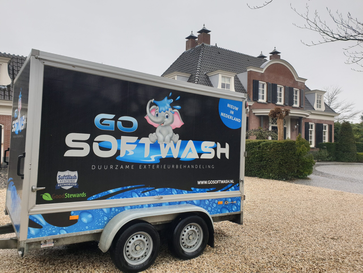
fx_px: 273
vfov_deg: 53.1
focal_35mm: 26
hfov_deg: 67.3
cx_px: 182
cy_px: 136
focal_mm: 4.3
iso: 50
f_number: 2.4
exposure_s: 1/203
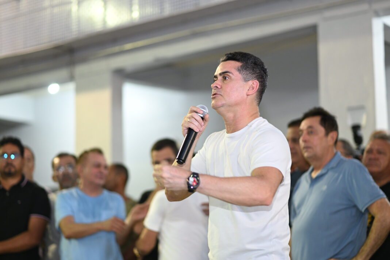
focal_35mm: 85
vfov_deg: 16.1
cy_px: 130
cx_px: 195
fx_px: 921
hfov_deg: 23.9
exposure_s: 1/160
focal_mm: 85
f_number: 1.8
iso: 1250
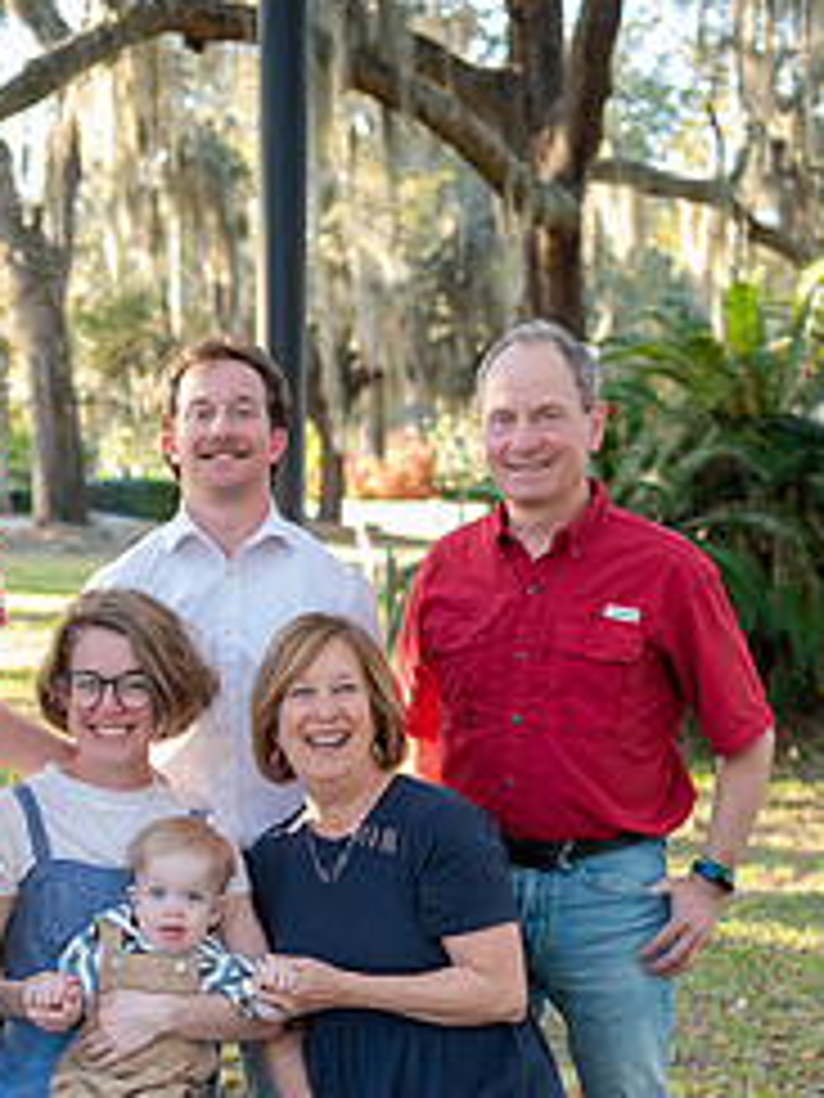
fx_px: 2253
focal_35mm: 71
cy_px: 922
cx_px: 254
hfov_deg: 20.6
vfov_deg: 26.7
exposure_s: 1/500
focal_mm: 40
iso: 1250
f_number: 3.2
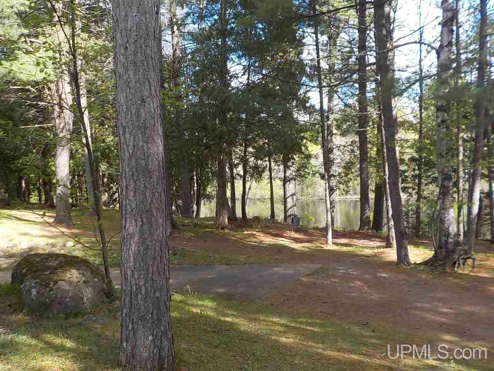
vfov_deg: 46.8
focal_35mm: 30
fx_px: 428
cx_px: 247
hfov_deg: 60.0
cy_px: 186
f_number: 3.3
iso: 125
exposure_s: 1/200
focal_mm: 4.1
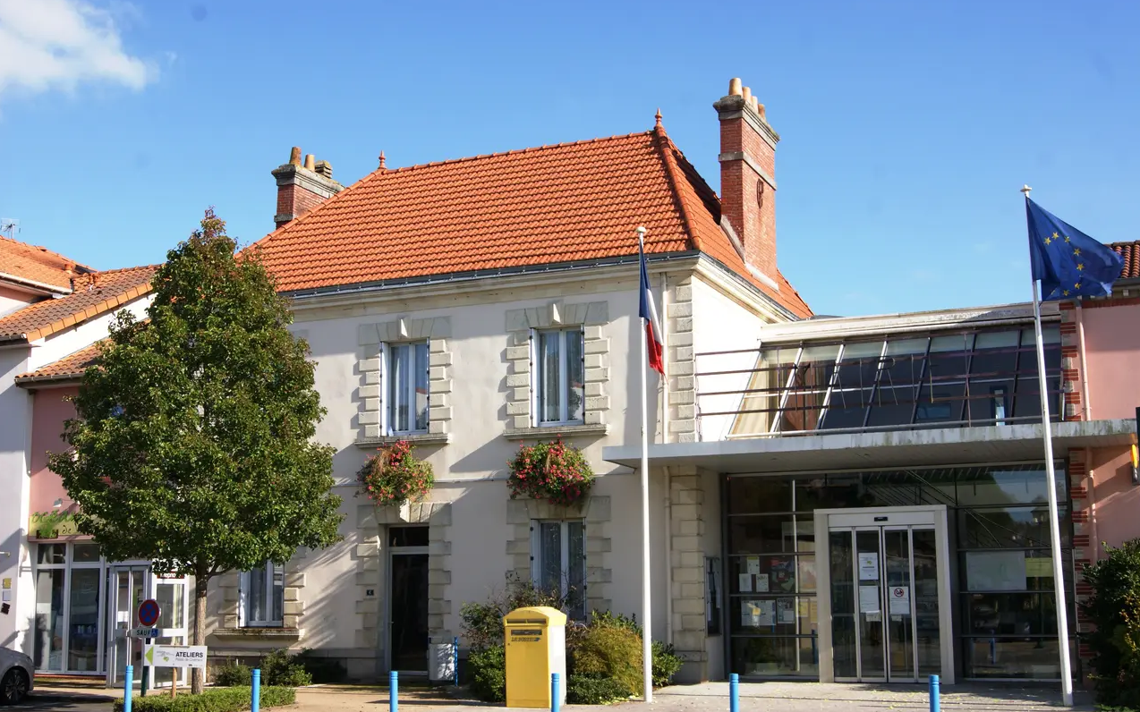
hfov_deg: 46.2
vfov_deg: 29.9
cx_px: 570
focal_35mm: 43
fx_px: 1336
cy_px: 362
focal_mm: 28
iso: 100
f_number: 11
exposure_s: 1/125
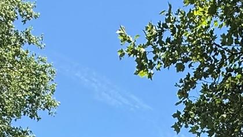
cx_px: 208
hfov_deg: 27.8
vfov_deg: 13.5
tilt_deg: +5.2
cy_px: 288
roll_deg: +0.0
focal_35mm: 74
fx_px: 477
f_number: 2.2
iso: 50
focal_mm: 2.22
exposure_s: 1/853
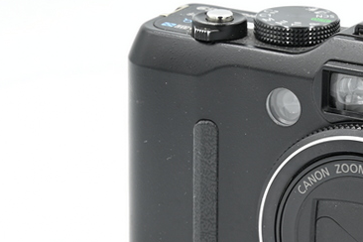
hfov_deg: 10.3
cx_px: 348
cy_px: 219
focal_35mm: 199
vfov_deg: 6.9
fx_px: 2006
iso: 100
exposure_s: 1/8
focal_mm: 75
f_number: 14
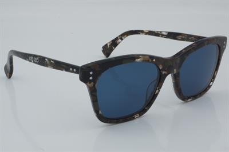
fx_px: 477
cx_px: 114
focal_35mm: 75
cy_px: 76
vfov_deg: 18.2
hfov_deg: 27.0
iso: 100
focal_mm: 50
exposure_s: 1/3
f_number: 32
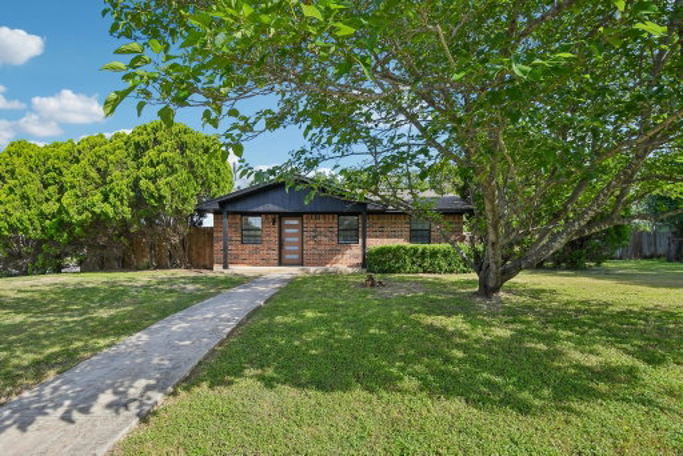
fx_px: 285
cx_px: 342
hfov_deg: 100.4
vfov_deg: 77.4
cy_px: 228
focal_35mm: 15
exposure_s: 1/400
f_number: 8
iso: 400
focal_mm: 10
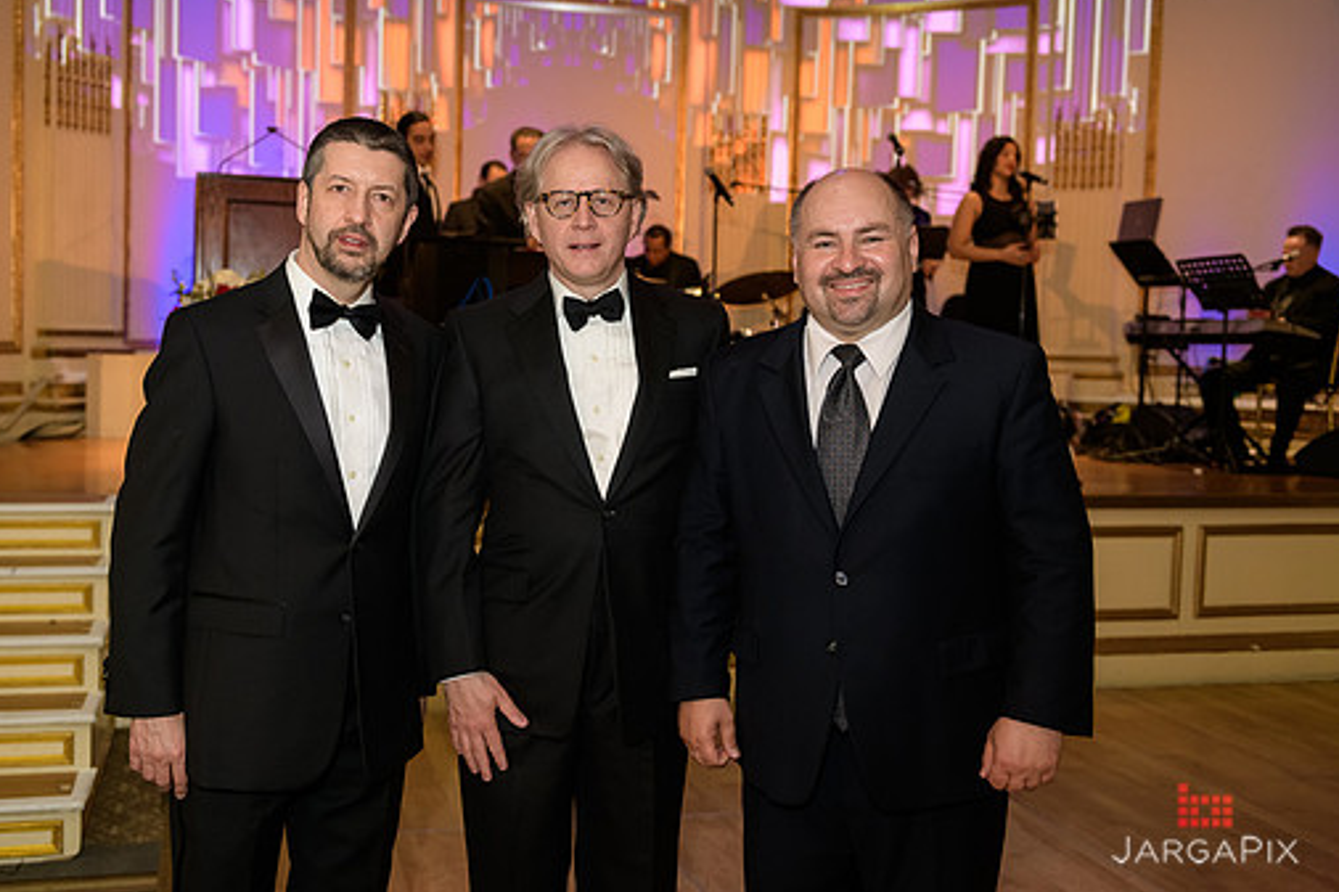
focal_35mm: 39
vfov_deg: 34.2
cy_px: 409
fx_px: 1450
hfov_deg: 49.5
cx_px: 598
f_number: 3.2
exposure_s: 1/125
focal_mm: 34
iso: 1600
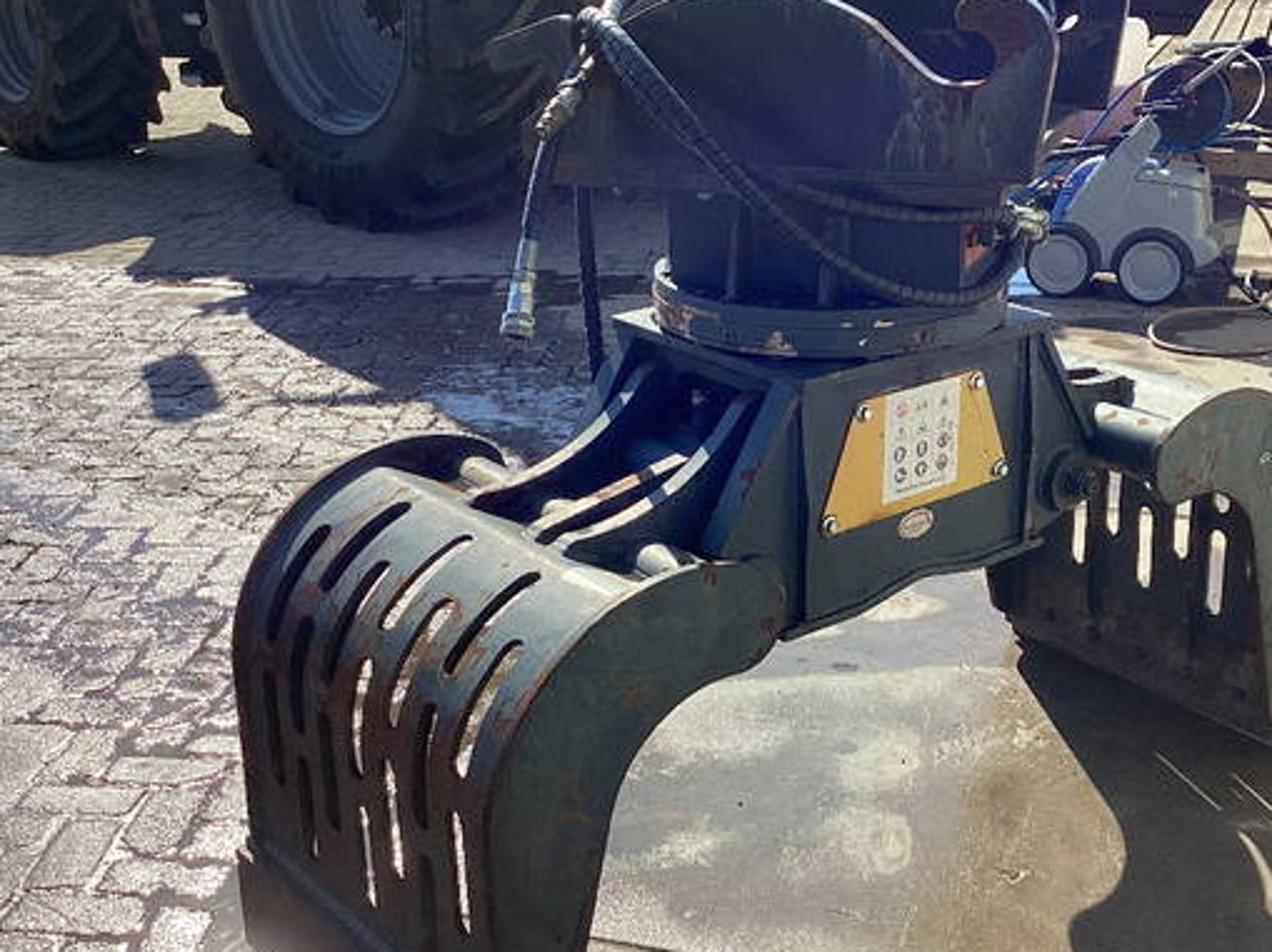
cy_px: 535
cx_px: 821
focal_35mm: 46
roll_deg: -0.3
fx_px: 1689
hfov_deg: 40.9
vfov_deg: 31.4
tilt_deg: -22.7
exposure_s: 1/1181
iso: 25
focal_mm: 3.3
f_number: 2.4
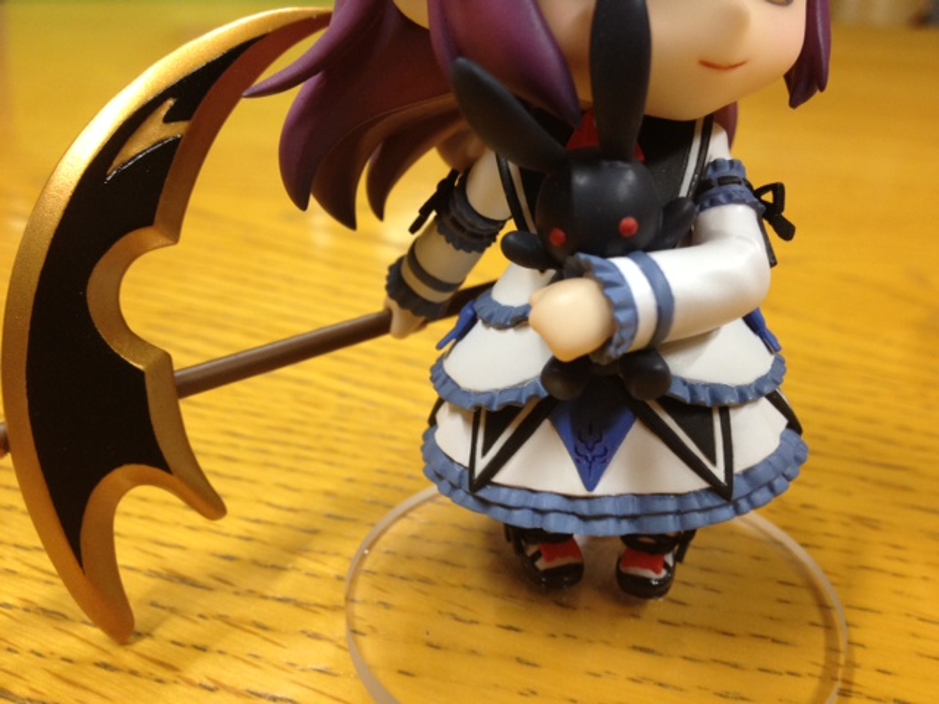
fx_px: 949
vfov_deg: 40.7
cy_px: 352
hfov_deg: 52.6
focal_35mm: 35
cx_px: 470
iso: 125
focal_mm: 4.28
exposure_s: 1/20
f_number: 2.4
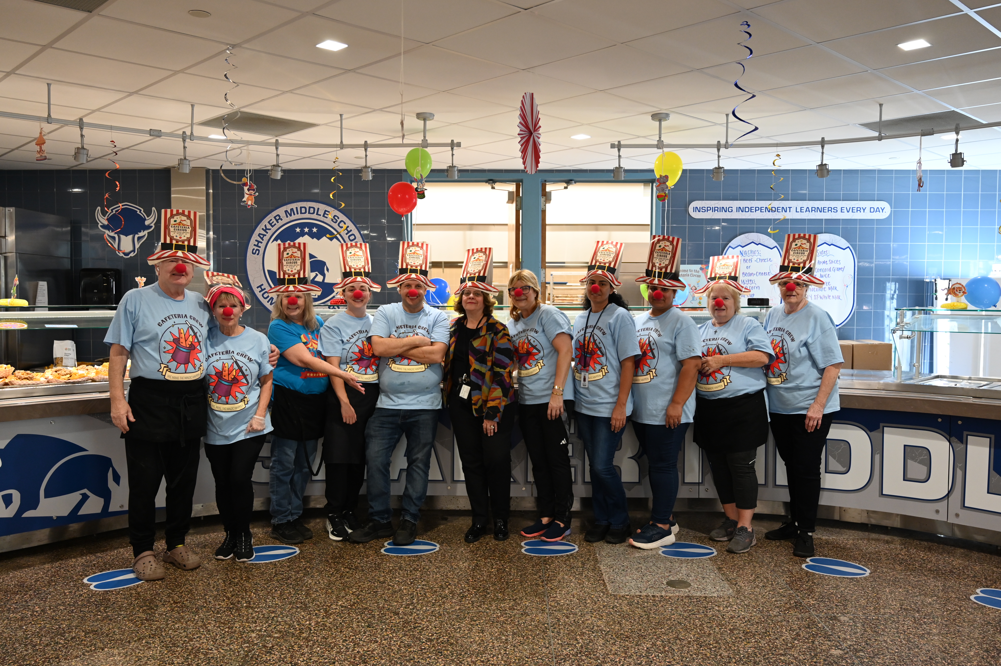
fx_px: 834
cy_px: 333
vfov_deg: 43.6
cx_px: 500
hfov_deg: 62.0
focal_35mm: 30
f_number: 4
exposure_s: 1/125
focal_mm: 30
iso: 1400
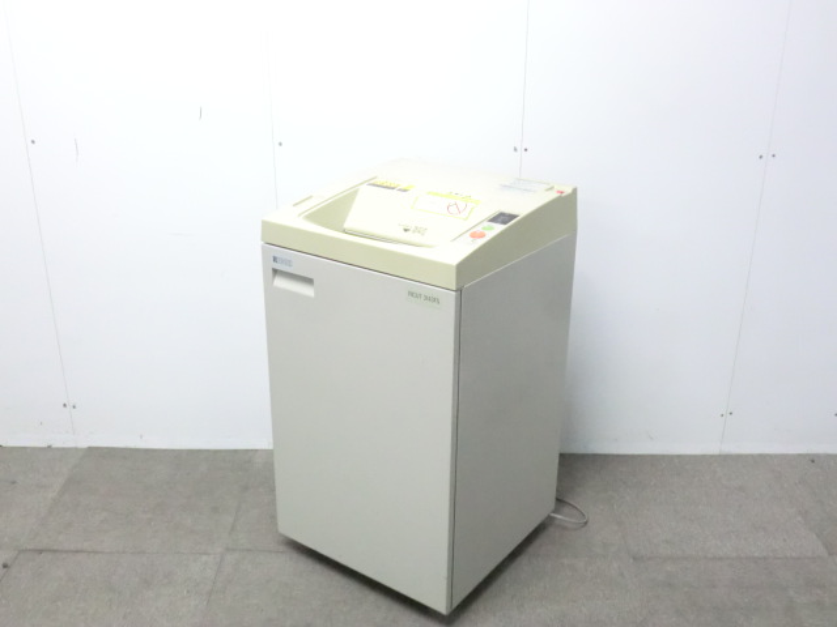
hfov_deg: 49.0
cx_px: 418
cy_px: 314
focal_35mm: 38
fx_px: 919
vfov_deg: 37.7
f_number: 3.9
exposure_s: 1/30
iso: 800
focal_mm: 6.9
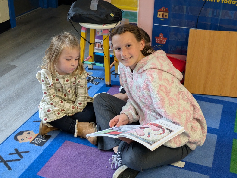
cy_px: 89
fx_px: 349
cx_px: 118
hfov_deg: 37.5
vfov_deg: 28.6
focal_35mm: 51
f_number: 1.89
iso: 356
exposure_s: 1/120
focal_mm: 5.43
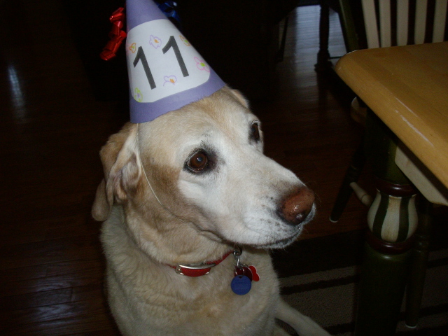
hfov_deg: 50.1
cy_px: 168
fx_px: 479
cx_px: 224
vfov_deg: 38.7
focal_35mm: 37
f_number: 2.8
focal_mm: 6.2
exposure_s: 1/50
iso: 160
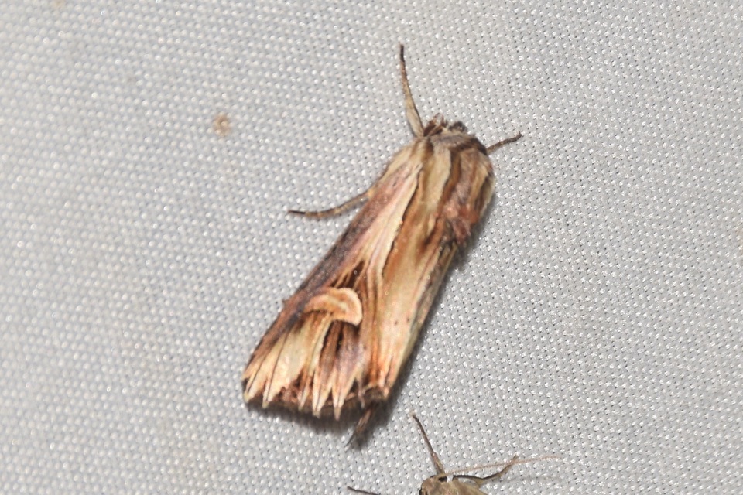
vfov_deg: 6.5
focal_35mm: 210
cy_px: 248
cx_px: 372
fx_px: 4334
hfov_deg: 9.8
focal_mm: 140
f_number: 13
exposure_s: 1/160
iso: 100
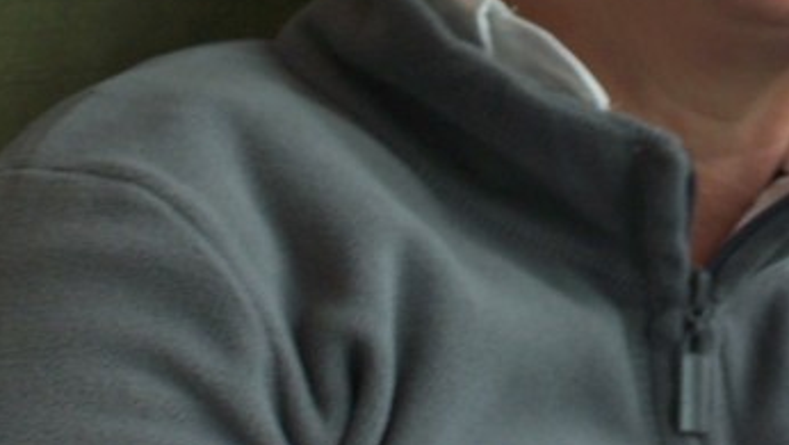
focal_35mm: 189
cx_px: 903
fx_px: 3956
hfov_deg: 11.2
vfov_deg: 6.4
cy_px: -226
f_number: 3.2
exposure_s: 1/45
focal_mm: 12.4
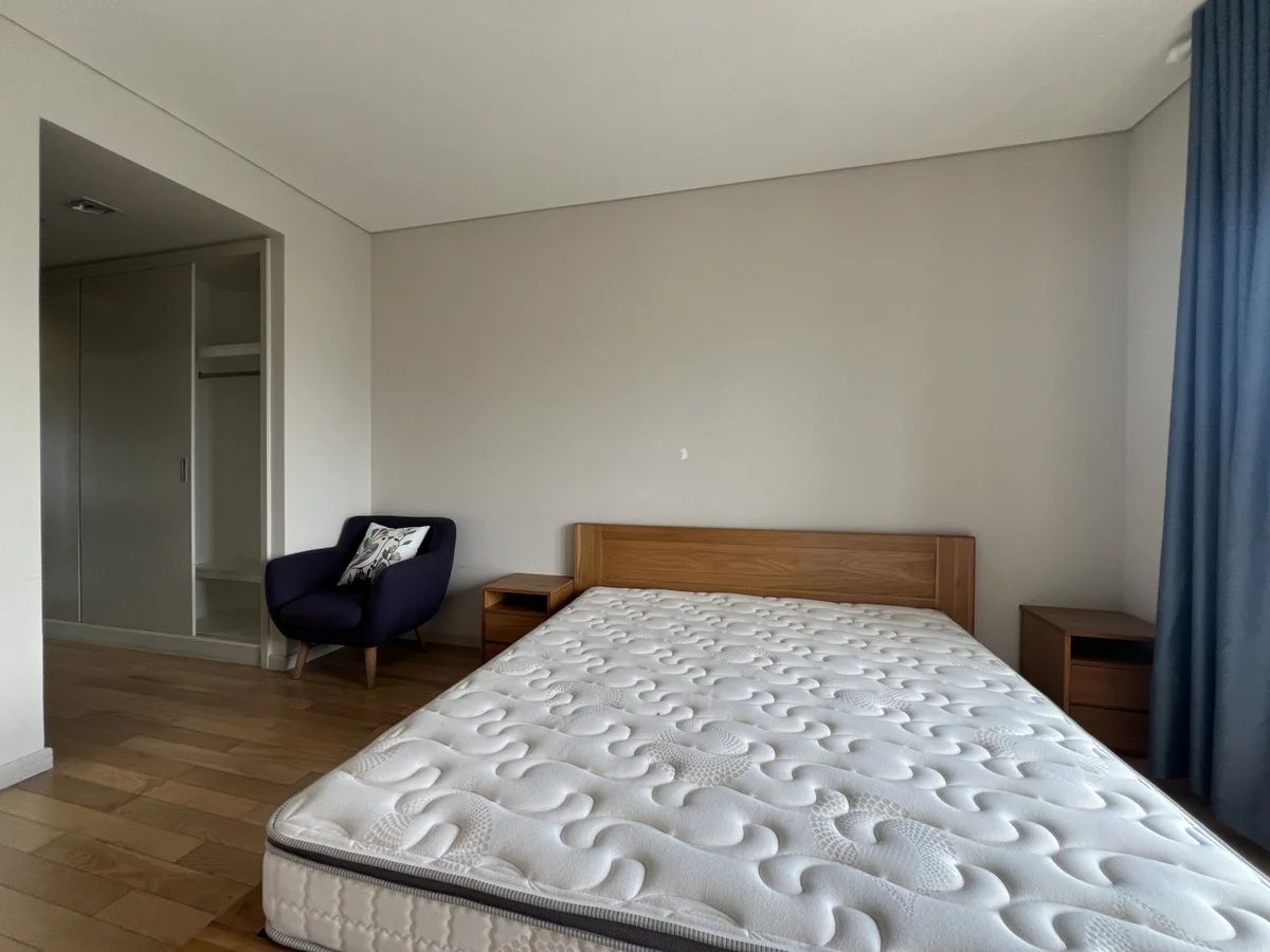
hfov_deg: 106.2
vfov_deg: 89.9
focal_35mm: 13
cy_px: 476
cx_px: 635
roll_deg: -0.4
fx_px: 477
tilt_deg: -0.6
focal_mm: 1.57
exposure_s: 1/99
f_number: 1.8
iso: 64
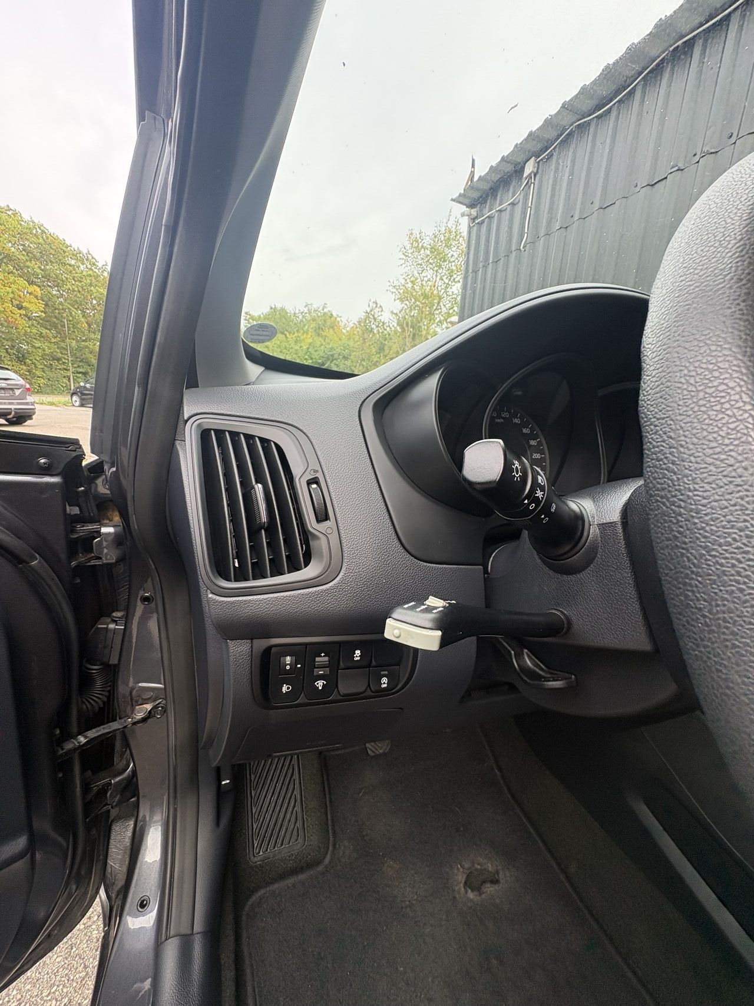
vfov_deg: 102.1
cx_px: 377
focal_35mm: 14
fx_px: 407
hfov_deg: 85.7
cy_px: 503
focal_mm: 2.22
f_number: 2.2
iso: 50
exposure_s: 1/130
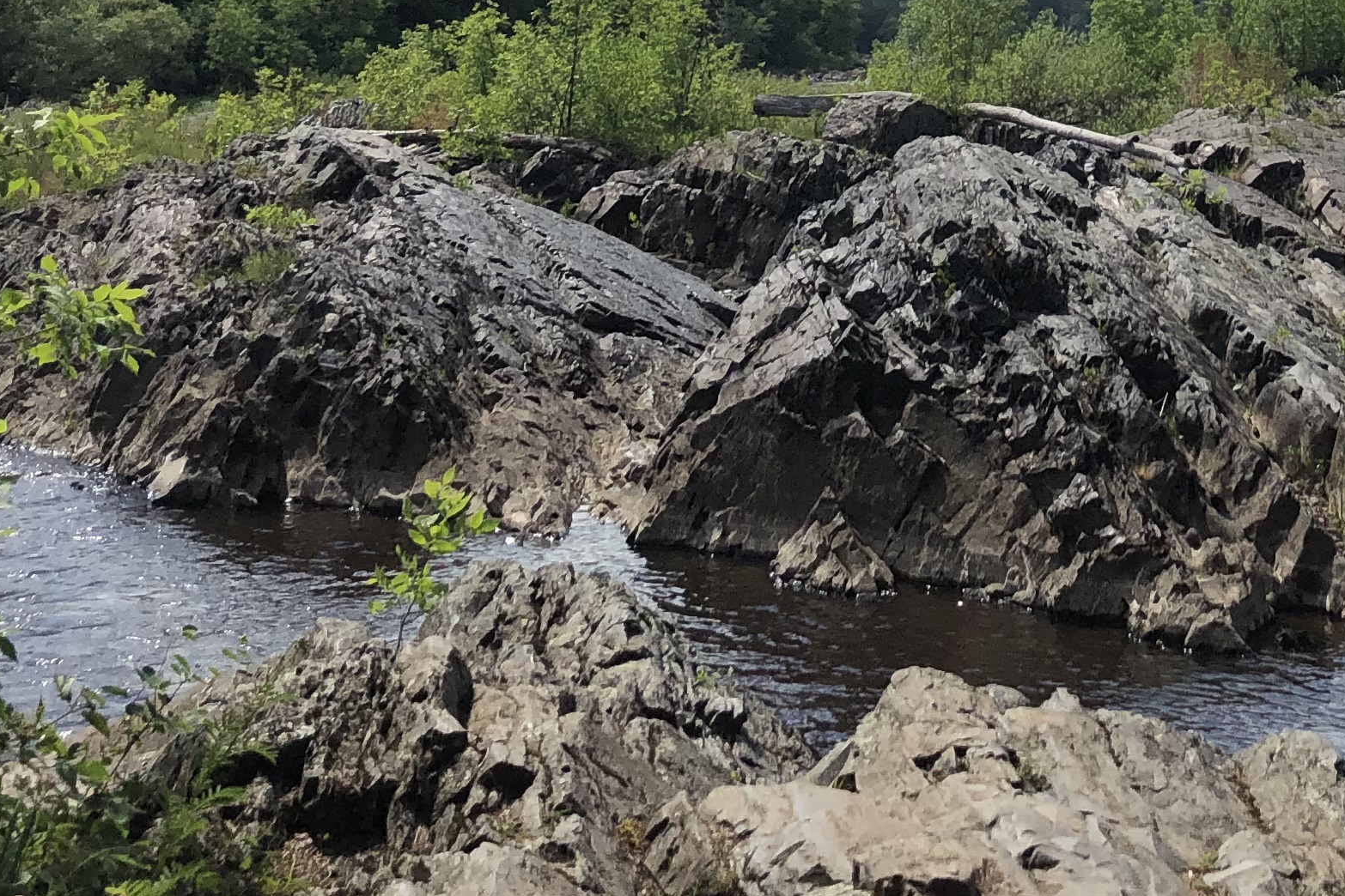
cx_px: 1177
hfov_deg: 26.2
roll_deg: -0.2
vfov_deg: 17.5
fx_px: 2802
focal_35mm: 75
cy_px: -125
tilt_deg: +4.3
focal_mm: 3.99
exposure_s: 1/3436
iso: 20
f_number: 1.8
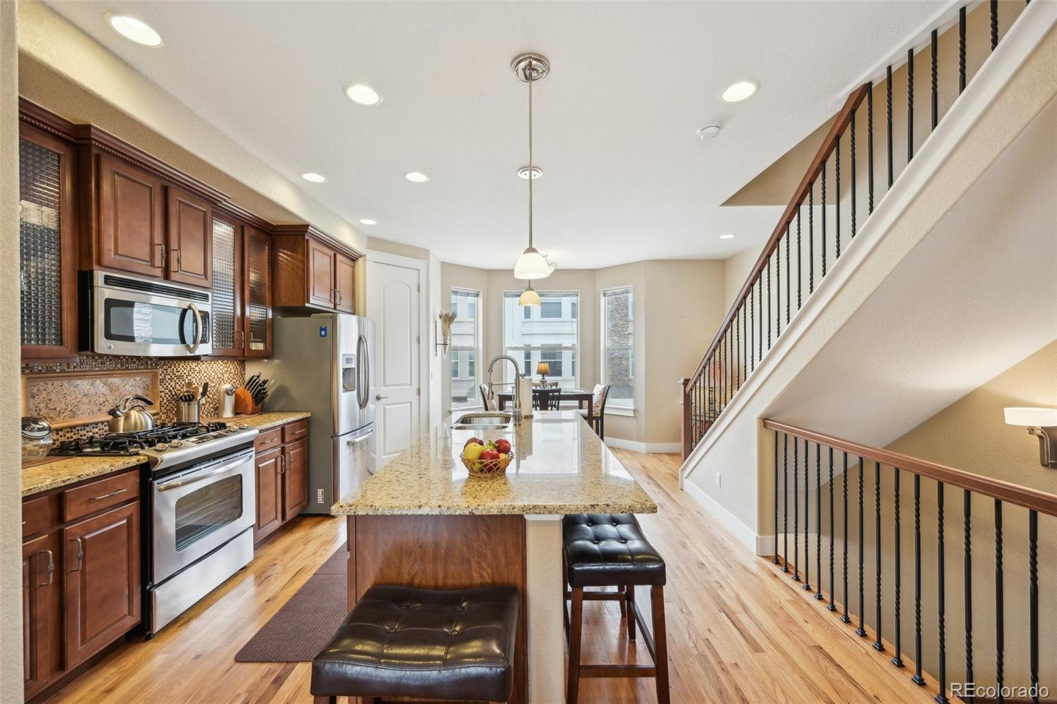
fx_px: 411
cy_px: 352
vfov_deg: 81.2
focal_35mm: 14
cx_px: 528
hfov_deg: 104.3
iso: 360
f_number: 8
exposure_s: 1/15
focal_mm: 14
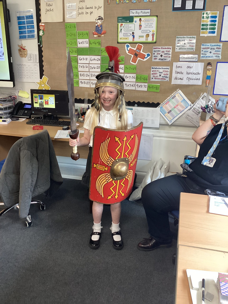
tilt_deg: -18.4
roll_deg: -0.6
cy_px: 152
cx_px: 114
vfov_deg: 58.4
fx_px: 272
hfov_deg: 45.4
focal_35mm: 31
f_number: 2.4
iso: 250
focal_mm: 3.3
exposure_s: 1/60
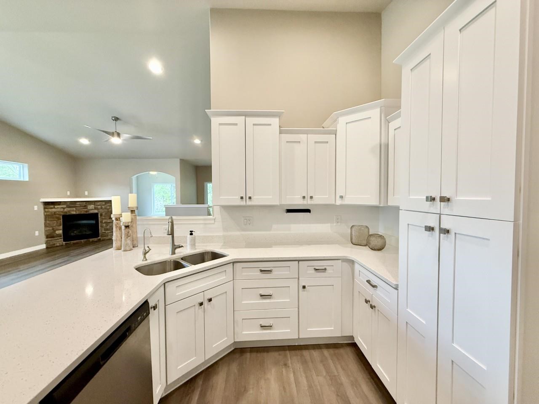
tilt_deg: -2.1
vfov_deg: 85.7
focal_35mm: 14
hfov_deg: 102.1
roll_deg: +0.4
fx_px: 218
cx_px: 270
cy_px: 202
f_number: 2.2
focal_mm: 2.22
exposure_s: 1/120
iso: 320
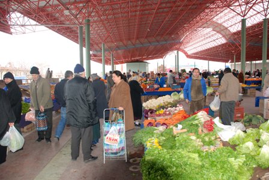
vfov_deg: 48.1
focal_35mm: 27
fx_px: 202
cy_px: 90
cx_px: 134
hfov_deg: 67.3
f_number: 5
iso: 800
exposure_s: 1/60
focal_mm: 18
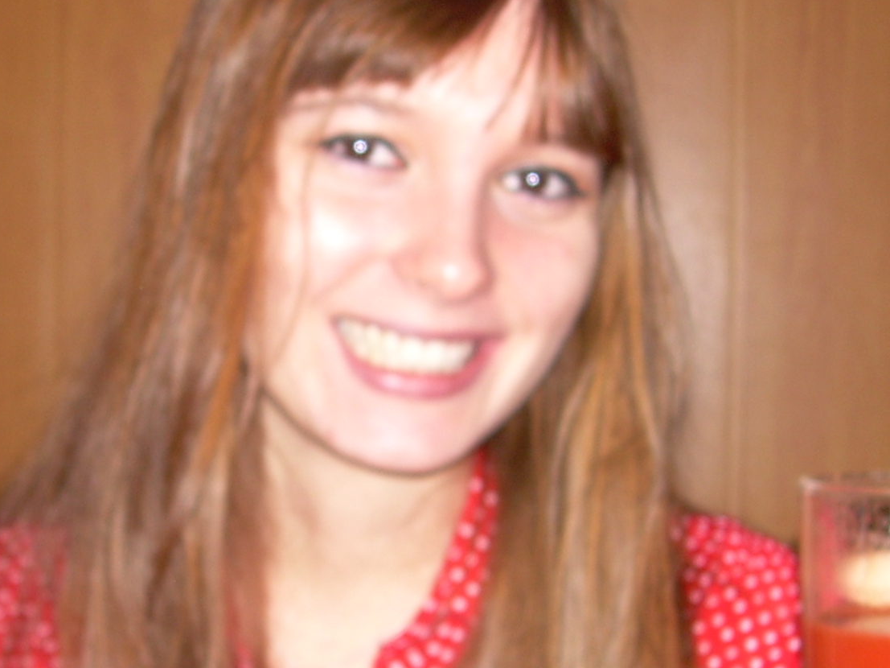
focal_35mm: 78
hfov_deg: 25.0
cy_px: 401
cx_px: 388
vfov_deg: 18.9
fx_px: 2005
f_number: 2.8
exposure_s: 1/60
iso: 50
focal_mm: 6.3
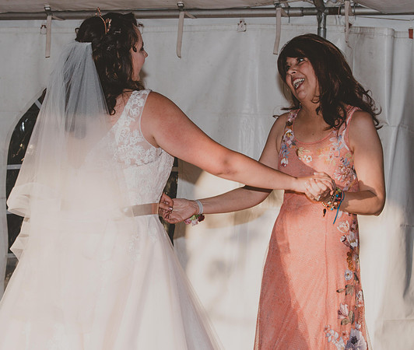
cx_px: 166
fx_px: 1303
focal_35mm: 104
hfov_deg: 18.0
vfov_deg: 15.3
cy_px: 161
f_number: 11
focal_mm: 55
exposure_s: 1/200
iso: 100
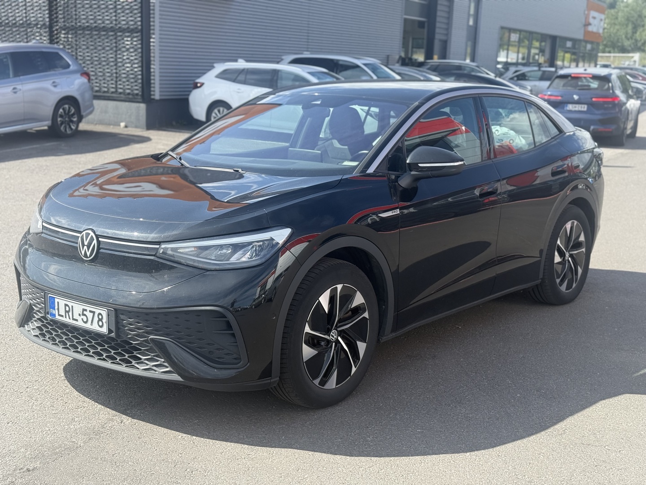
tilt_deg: -10.8
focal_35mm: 48
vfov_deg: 30.3
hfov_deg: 39.7
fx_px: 896
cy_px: 242
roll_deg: -2.5
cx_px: 323
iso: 100
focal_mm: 6.76
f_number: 1.78
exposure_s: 1/2088
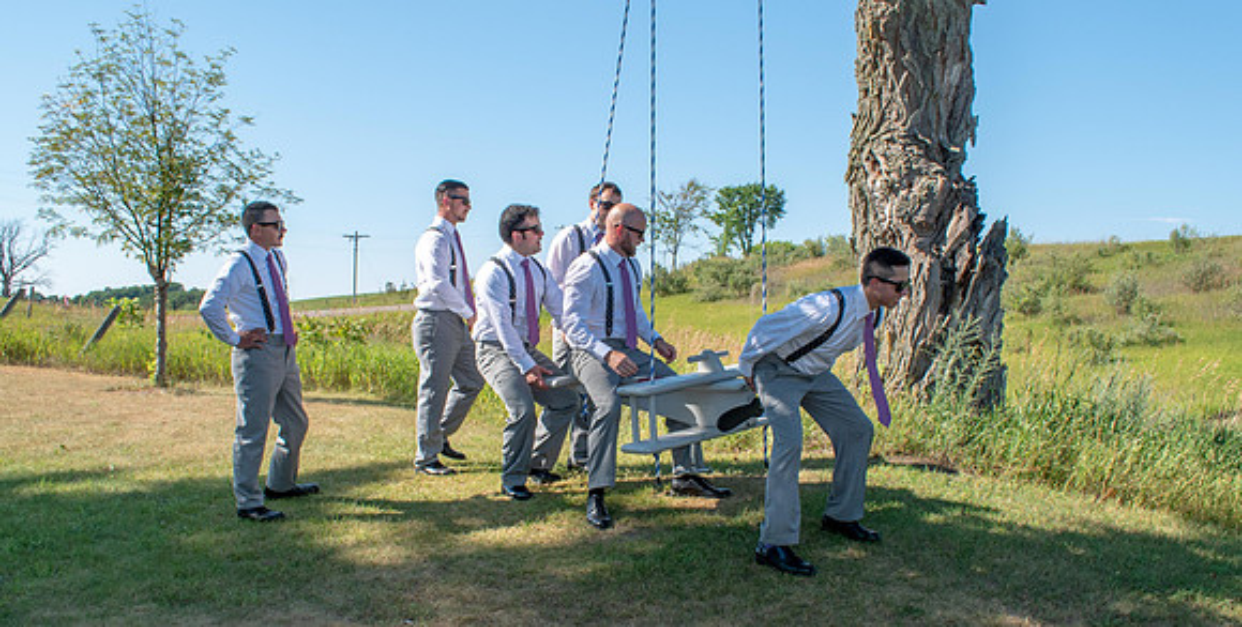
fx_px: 1203
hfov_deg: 54.6
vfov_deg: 29.2
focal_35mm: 37
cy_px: 359
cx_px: 598
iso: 100
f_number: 9
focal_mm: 18
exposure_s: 1/200
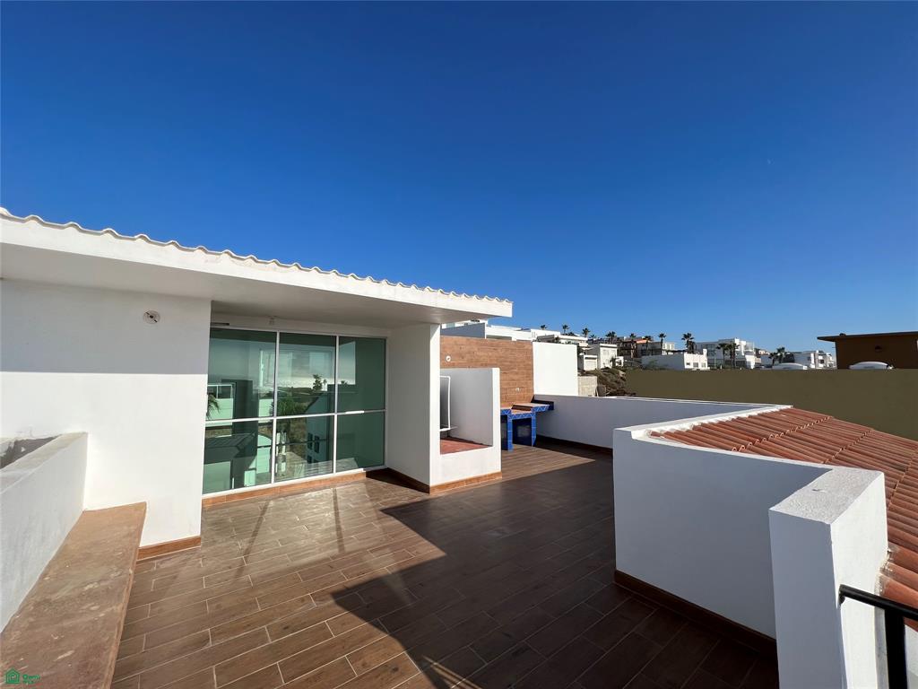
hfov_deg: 106.2
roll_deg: +0.3
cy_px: 344
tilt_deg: +4.6
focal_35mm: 13
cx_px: 459
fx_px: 345
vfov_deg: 89.9
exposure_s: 1/3215
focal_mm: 1.57
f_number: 1.8
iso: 32
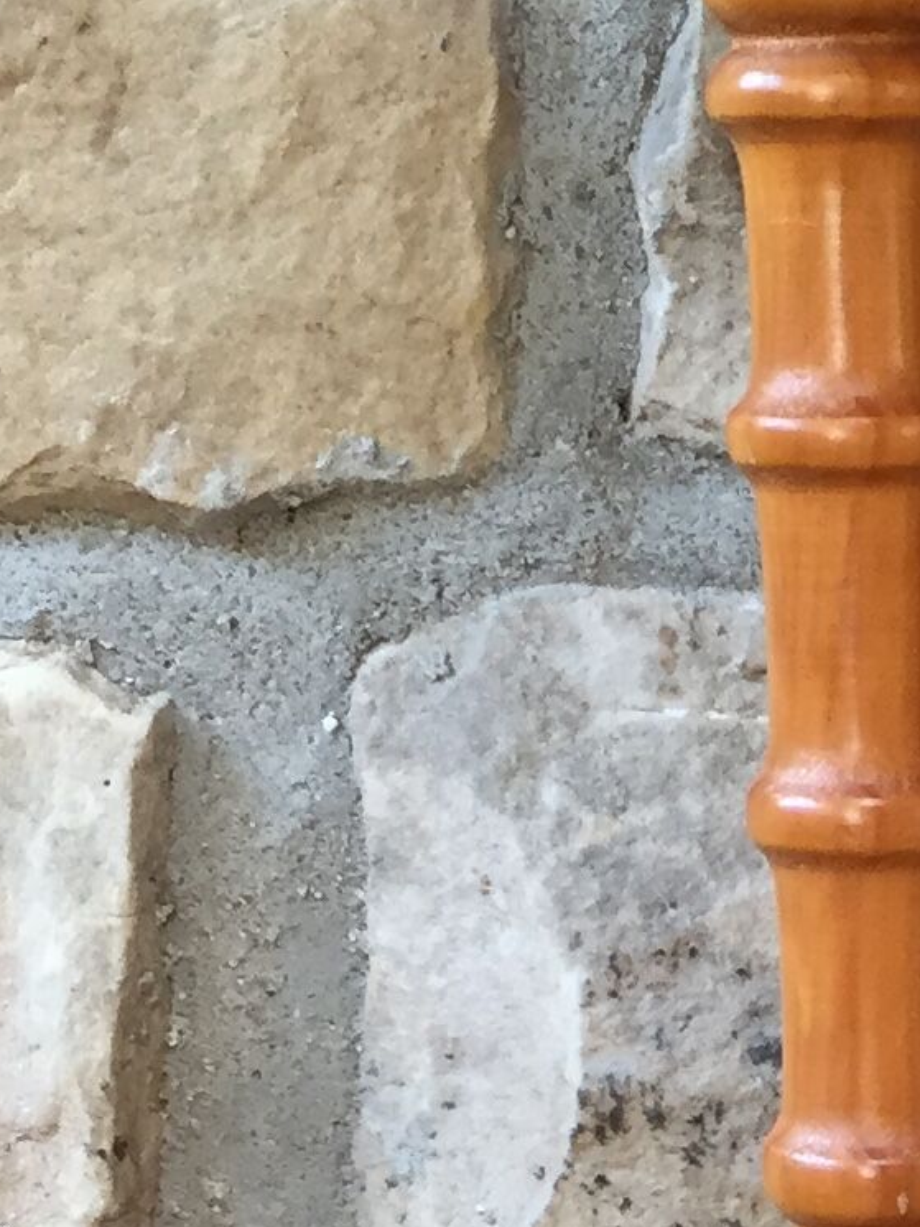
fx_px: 4499
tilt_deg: -15.1
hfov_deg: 11.2
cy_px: 1604
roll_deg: +0.3
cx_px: 1356
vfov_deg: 14.8
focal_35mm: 127
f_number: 2.2
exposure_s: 1/33
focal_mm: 4.15
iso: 40
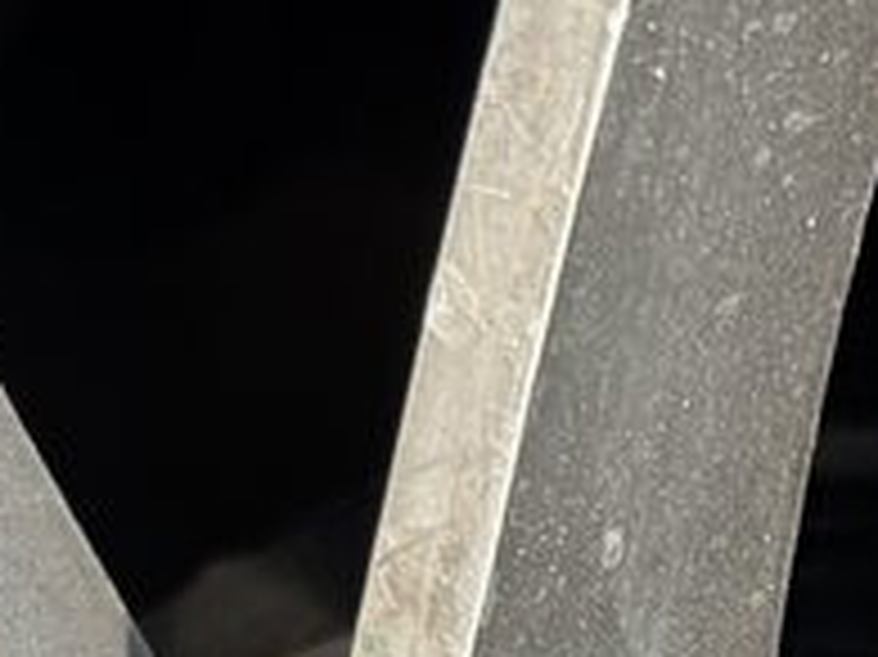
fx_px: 4994
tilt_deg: -20.9
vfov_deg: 7.4
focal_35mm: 197
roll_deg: +3.4
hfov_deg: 9.9
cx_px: 941
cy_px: 1022
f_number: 1.78
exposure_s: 1/481
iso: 64
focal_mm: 6.76
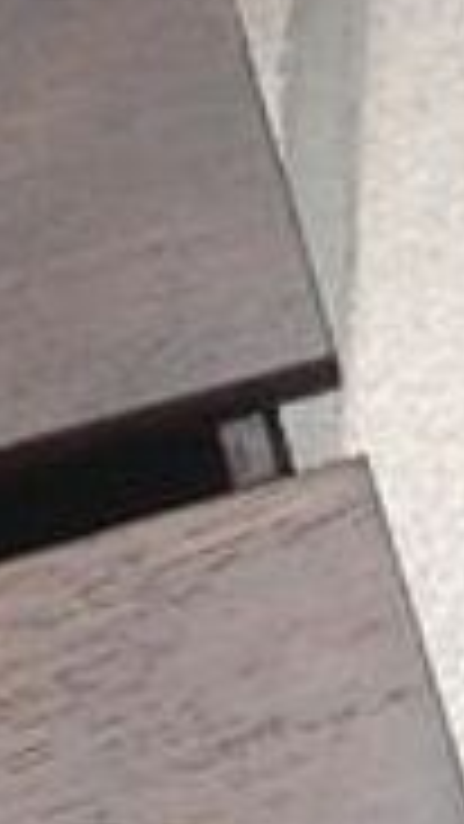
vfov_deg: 7.3
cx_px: 469
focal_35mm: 279
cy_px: -1092
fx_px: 6100
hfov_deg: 4.3
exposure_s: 1/40
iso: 64
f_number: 2.4
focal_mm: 4.28
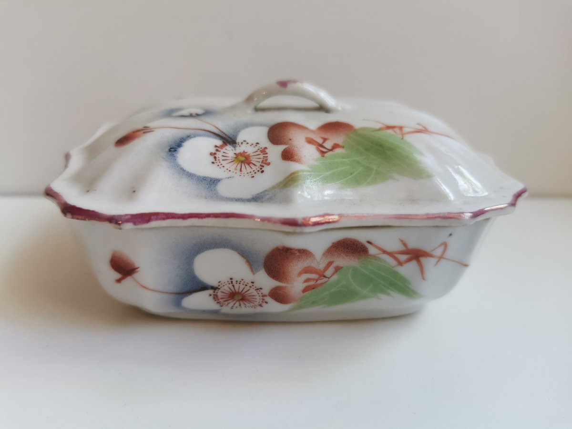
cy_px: 214
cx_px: 286
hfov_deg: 65.3
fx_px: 446
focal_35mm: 27
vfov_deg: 51.4
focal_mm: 5.56
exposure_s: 1/100
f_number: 1.6
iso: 100
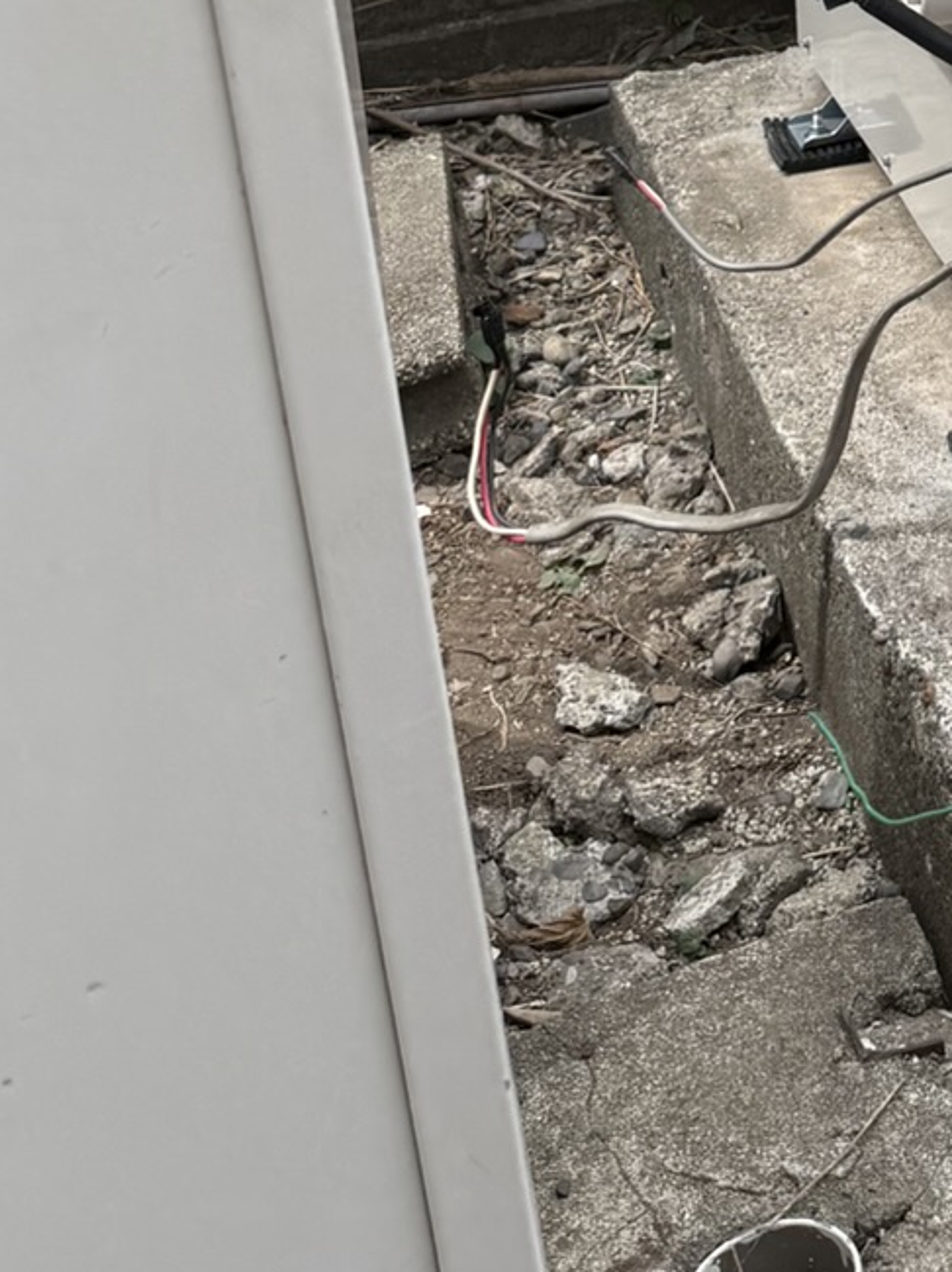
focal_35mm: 74
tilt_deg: -18.0
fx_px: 2716
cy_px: -363
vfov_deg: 23.4
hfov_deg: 17.9
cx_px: 1399
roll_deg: +1.5
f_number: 1.78
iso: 80
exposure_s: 1/1250
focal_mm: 6.76
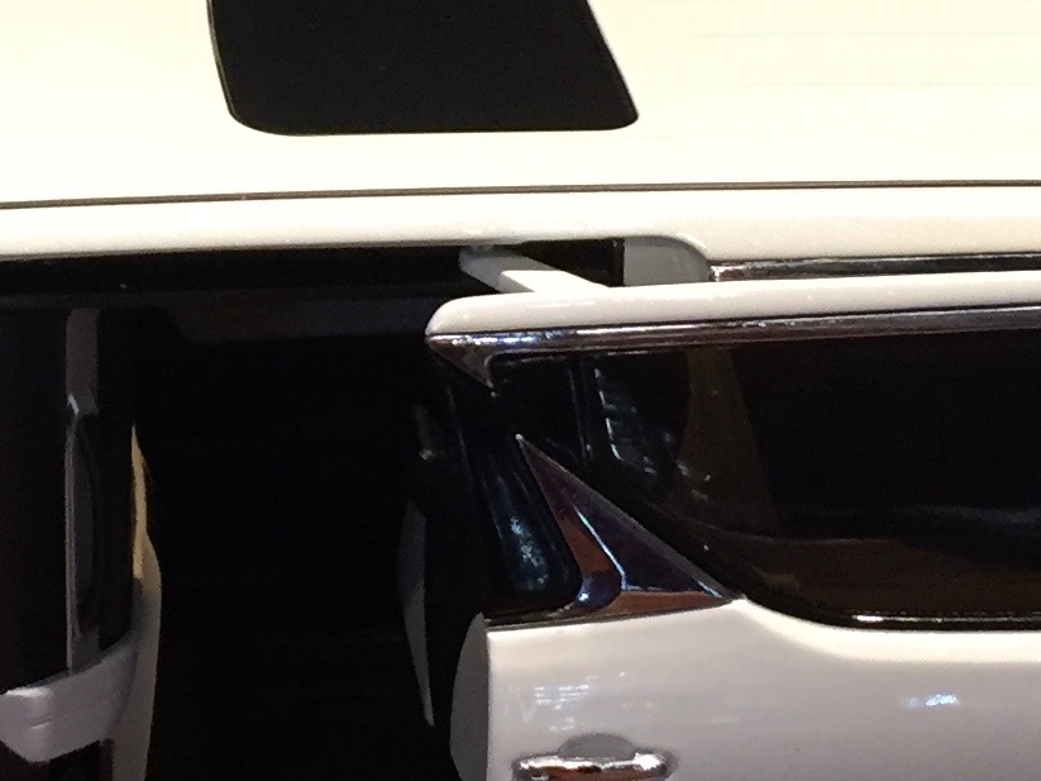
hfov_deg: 16.9
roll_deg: +0.2
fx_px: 3458
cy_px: 76
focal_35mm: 115
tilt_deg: -18.8
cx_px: 100
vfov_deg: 12.8
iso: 50
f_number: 2.2
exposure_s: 1/30
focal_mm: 4.15
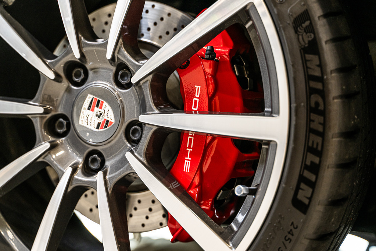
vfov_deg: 25.5
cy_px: 126
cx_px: 188
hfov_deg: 37.5
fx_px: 554
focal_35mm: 53
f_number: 2.8
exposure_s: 1/125
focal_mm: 53
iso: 400
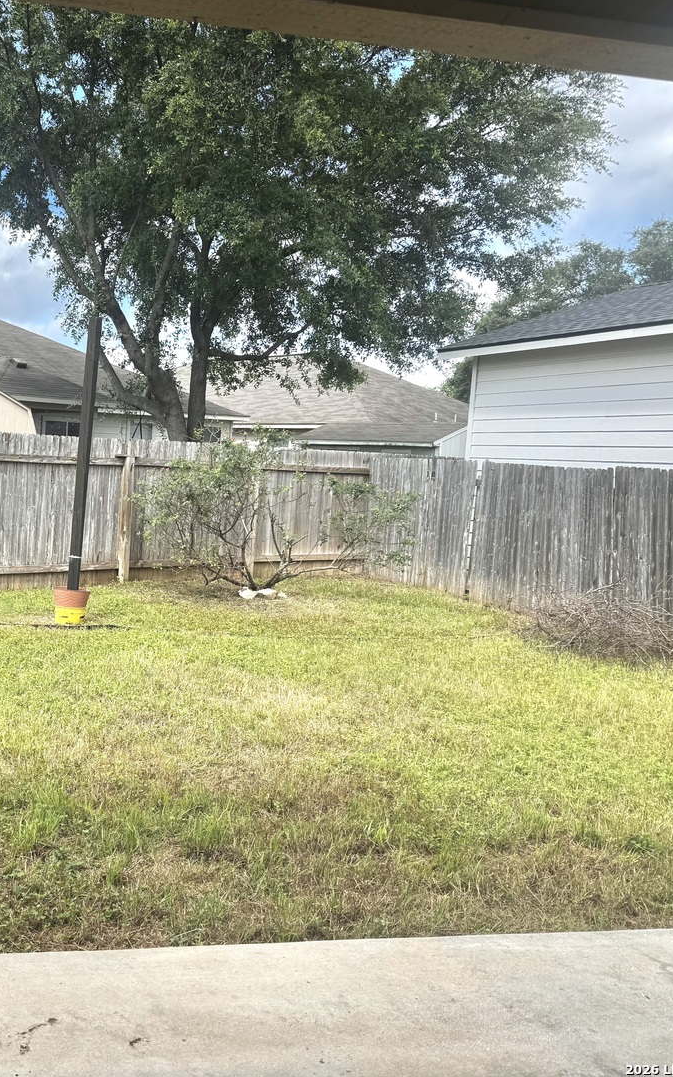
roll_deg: -3.3
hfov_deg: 34.2
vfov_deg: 56.7
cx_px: 11
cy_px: 538
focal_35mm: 34
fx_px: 998
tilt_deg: -6.3
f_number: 1.78
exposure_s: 1/1980
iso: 80
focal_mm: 6.76
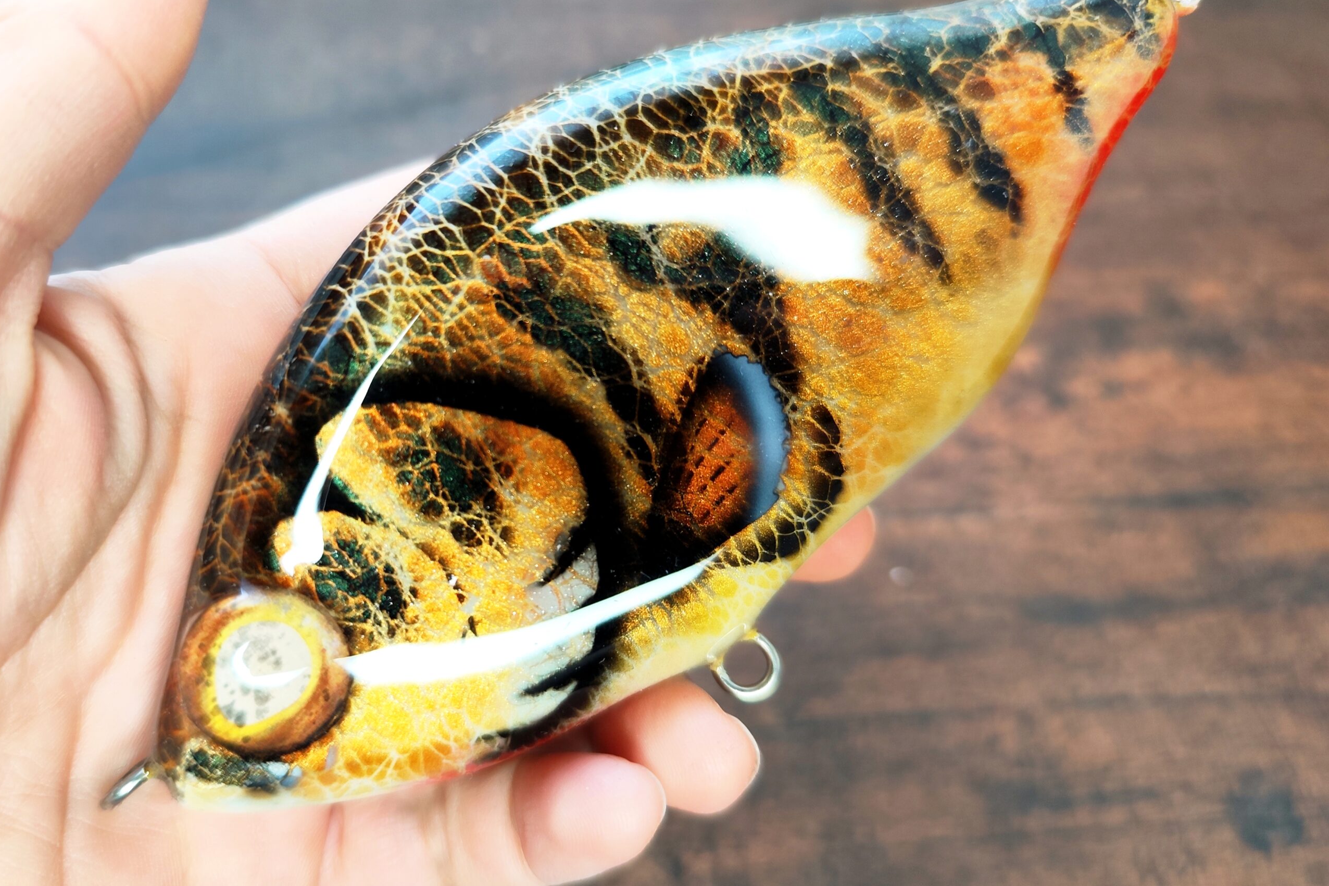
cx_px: 663
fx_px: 886
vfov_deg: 53.1
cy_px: 423
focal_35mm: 24
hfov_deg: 73.7
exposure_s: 1/100
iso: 310
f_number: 1.69
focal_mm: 7.01
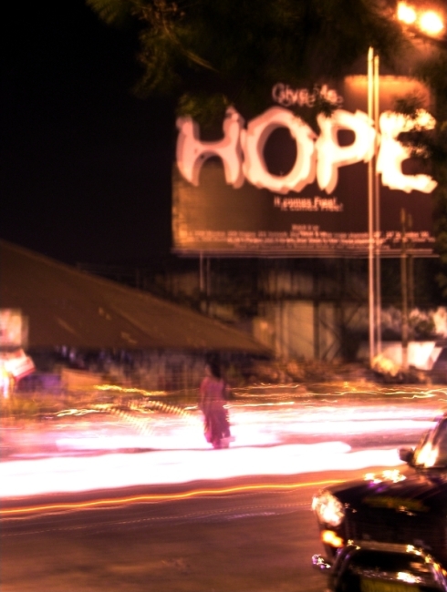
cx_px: 224
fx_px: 1476
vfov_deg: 22.7
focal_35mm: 86
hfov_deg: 17.2
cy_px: 296
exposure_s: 2.94
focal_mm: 17.5
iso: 100
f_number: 3.9
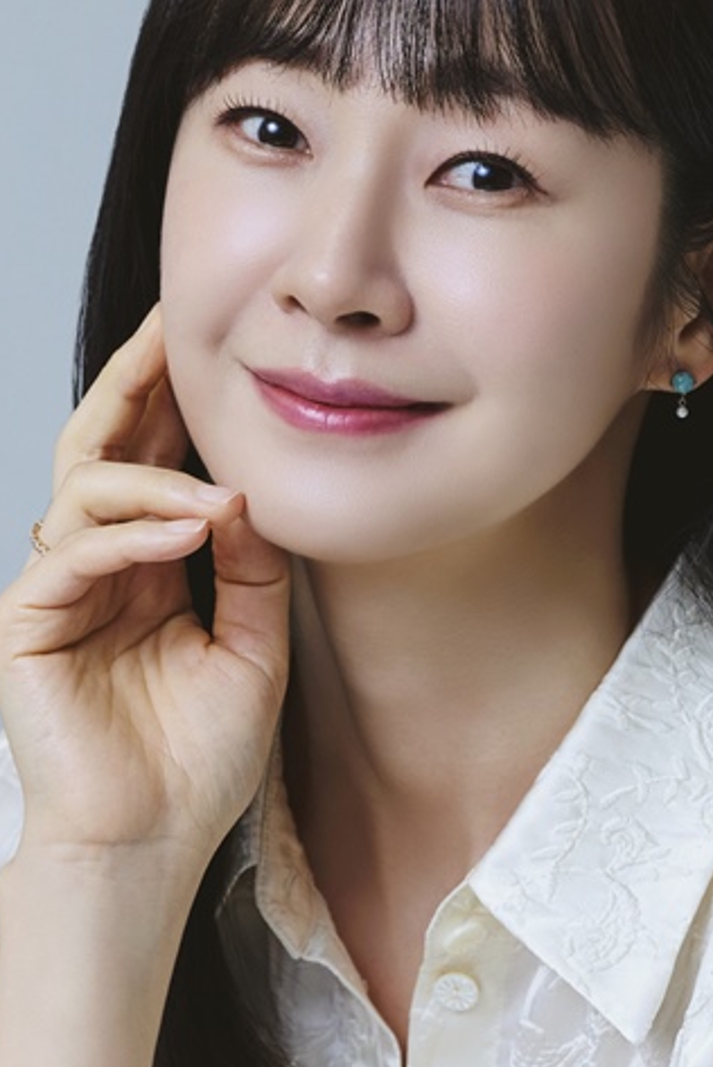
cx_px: 377
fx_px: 11420
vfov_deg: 5.3
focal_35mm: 385
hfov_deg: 3.6
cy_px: 1126
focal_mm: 135
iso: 640
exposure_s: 1/160
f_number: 4
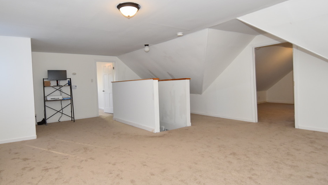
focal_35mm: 22
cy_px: 87
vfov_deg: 51.5
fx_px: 191
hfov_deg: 81.0
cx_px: 151
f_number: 4.5
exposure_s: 1/80
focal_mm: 12
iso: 800
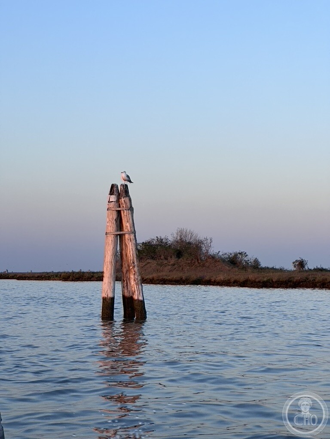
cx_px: 165
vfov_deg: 25.3
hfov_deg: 19.1
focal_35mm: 77
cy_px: 220
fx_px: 979
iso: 32
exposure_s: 1/162
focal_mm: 9
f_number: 2.8
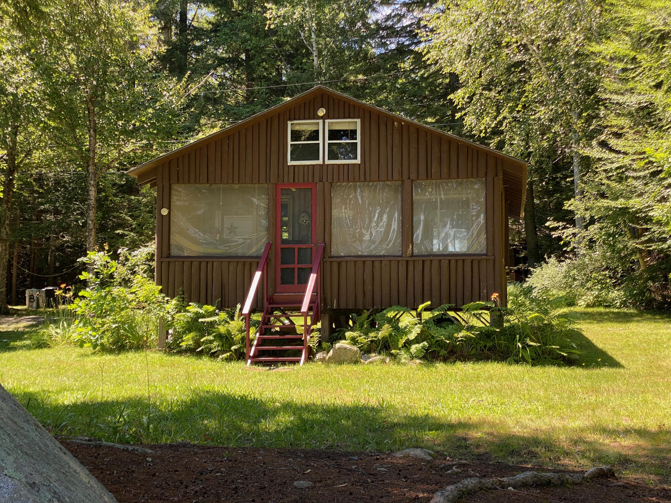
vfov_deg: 28.0
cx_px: 336
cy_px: 252
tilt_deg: +3.6
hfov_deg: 36.8
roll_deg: -1.4
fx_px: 1008
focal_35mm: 52
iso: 20
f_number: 2
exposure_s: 1/152
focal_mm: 6
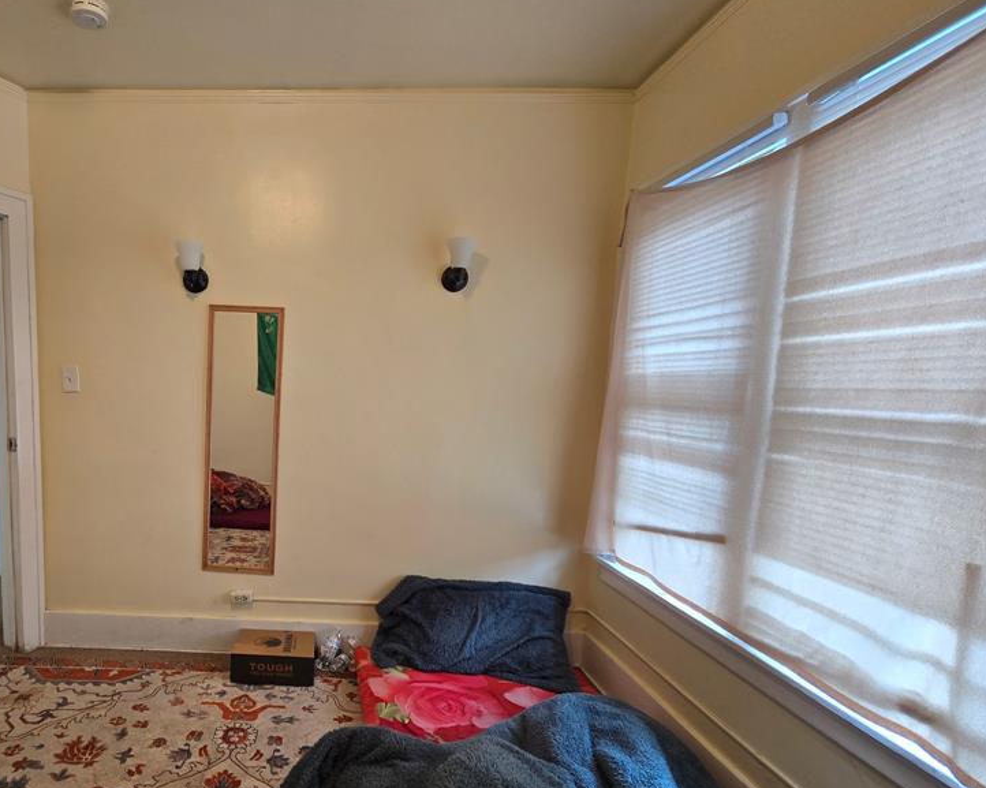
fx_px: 525
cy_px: 444
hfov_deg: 81.9
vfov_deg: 73.5
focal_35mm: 18
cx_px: 291
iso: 125
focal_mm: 2.2
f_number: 2.2
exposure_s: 1/60
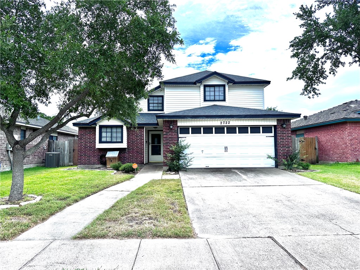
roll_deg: -0.2
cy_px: 135
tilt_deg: +3.5
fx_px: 250
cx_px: 180
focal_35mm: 24
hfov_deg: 71.6
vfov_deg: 56.8
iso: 80
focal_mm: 6.86
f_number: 1.78
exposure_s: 1/3861
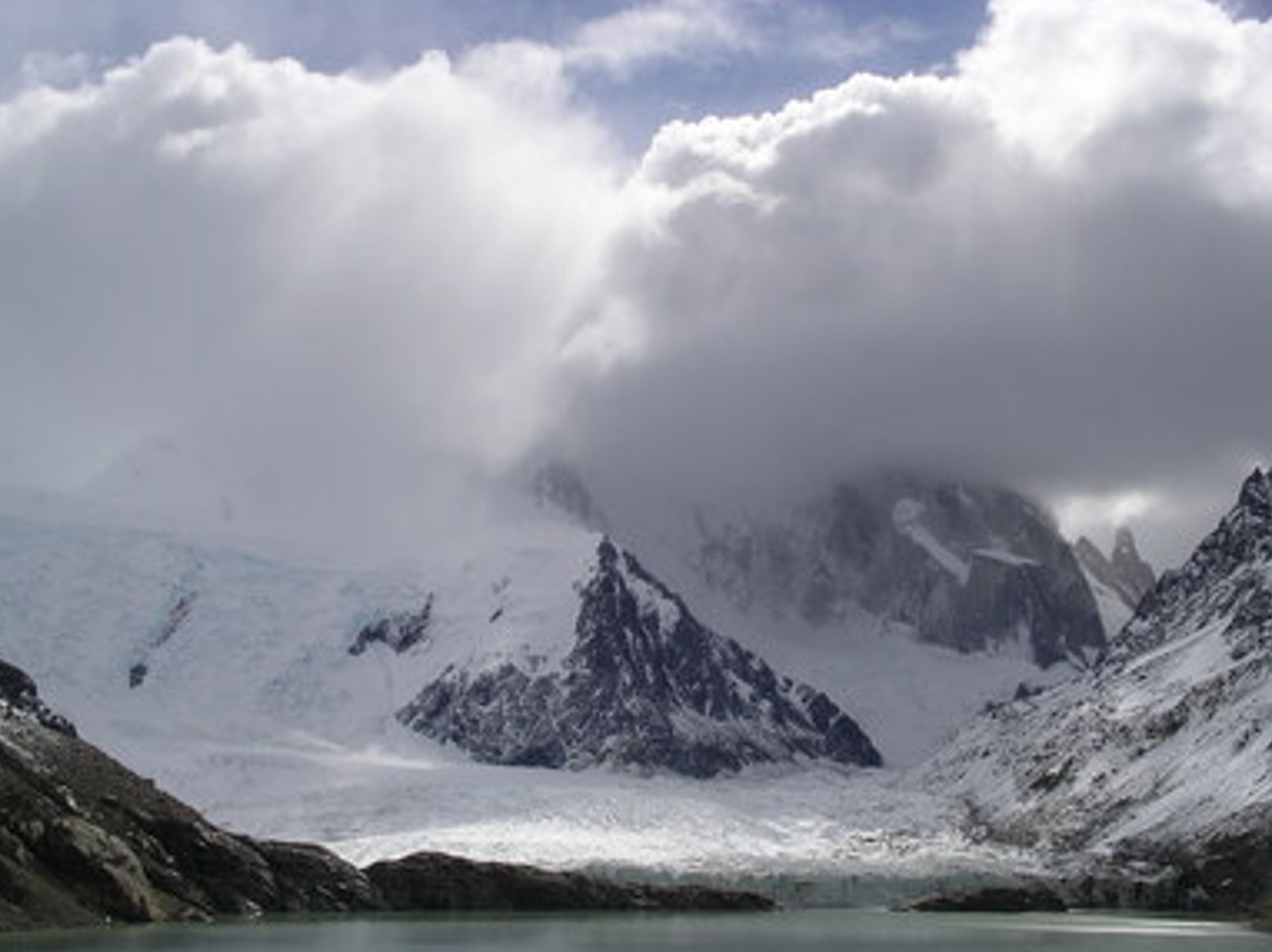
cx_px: 628
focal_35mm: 53
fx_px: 1946
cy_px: 483
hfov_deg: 36.2
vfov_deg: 27.5
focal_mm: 10.9
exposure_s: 1/863
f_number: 7.5
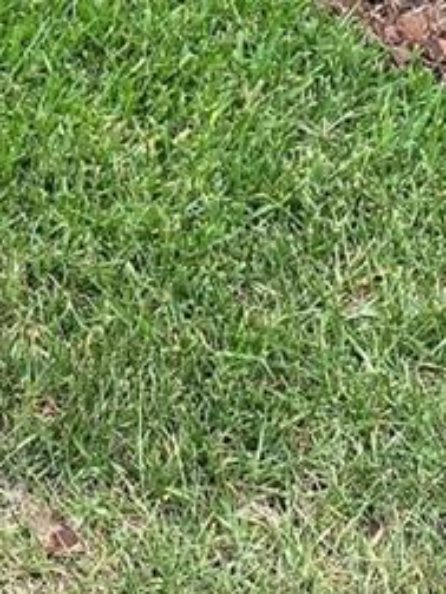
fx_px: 2130
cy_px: -509
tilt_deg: -12.6
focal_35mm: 124
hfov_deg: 11.6
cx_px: -165
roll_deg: +1.8
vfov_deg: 13.9
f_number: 1.8
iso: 32
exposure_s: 1/191
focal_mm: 4.25
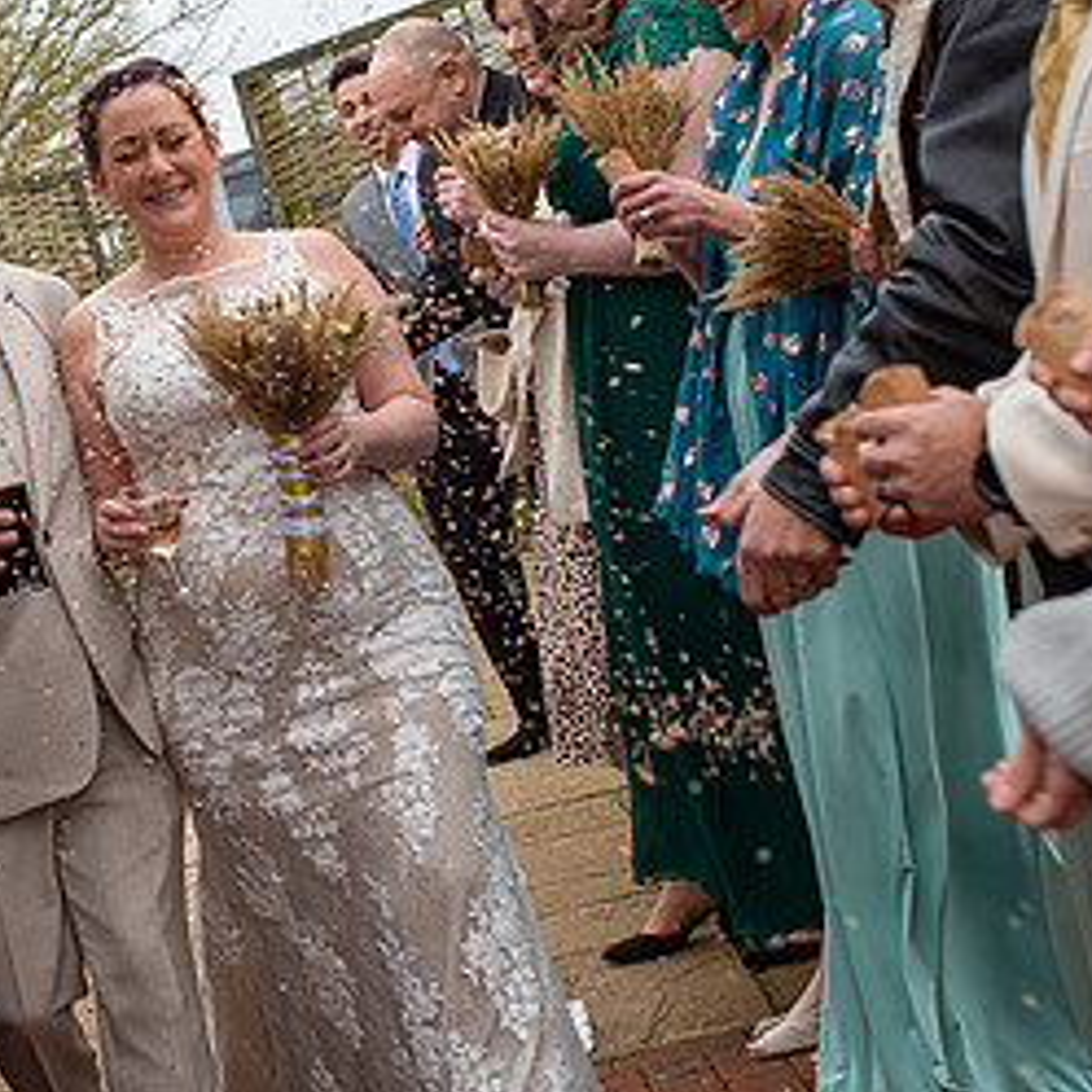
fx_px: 3462
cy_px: 478
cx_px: 118
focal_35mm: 97
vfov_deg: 17.9
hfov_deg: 17.7
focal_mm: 35
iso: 320
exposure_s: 1/320
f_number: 4
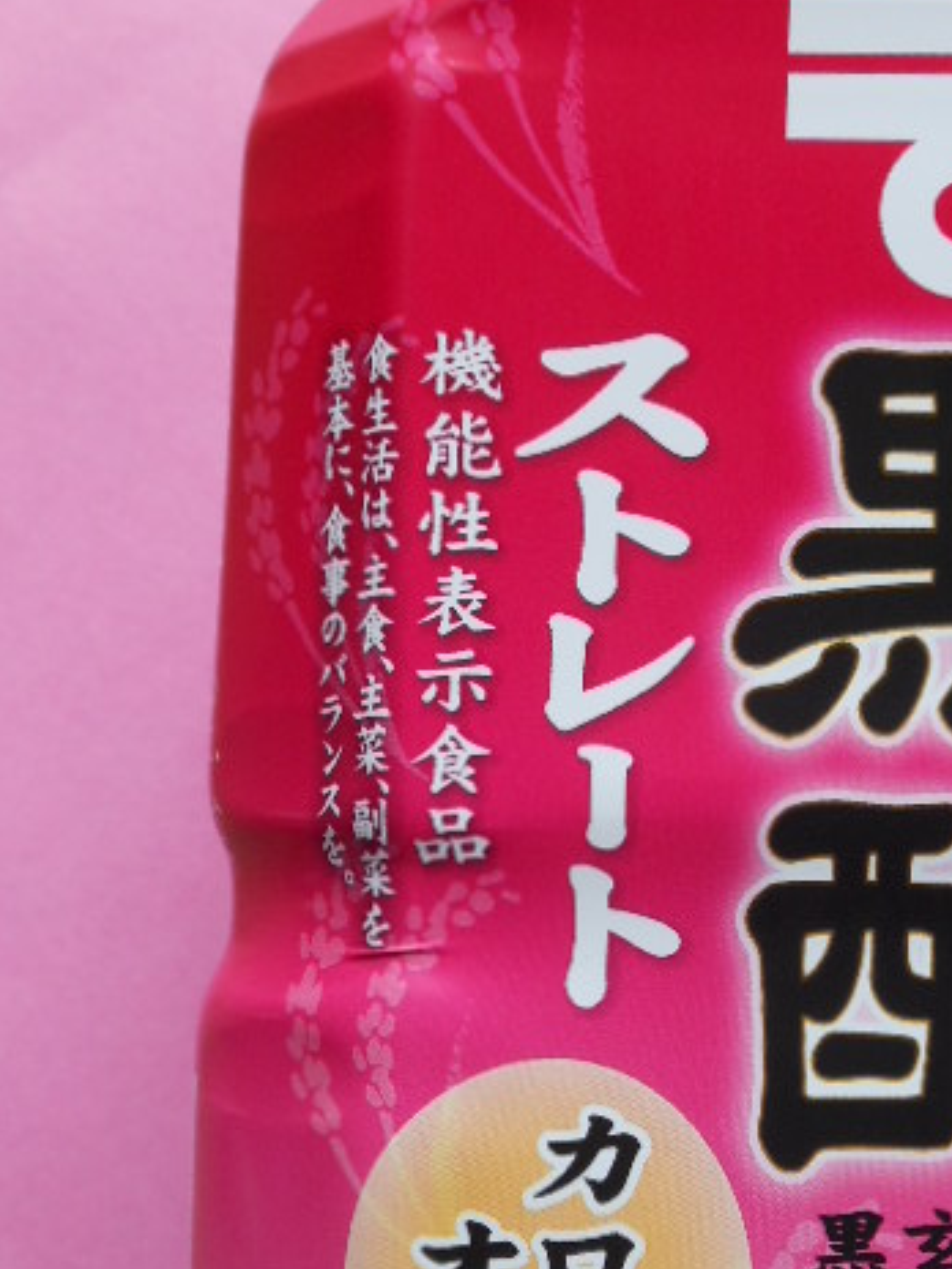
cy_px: 801
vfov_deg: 30.1
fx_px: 2347
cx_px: 914
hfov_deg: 22.2
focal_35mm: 64
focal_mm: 5.2
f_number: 3.3
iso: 80
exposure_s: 1/30
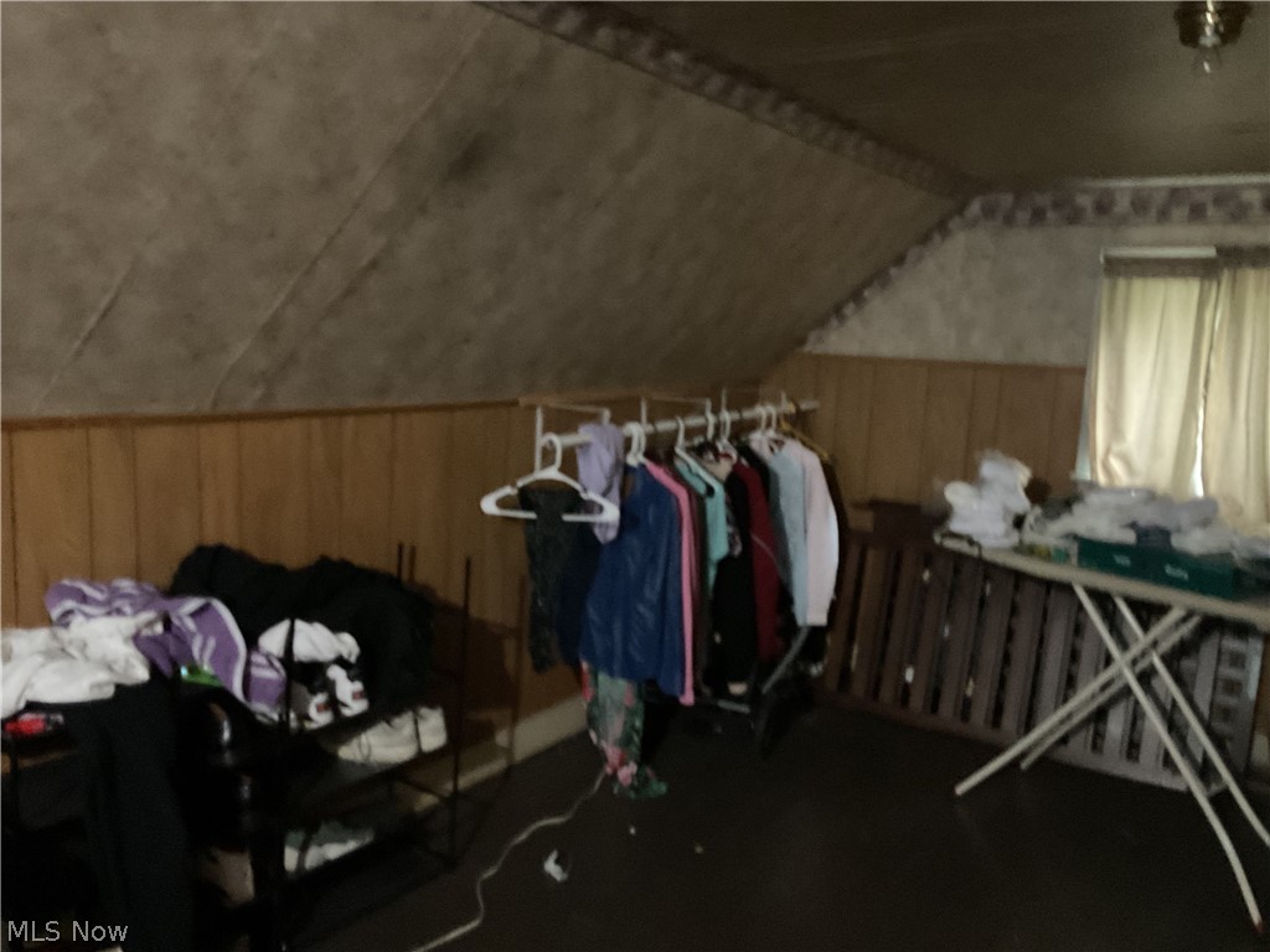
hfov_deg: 61.7
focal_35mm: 29
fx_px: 1064
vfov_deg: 48.2
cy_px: 476
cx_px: 635
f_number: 1.8
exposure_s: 1/15
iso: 800
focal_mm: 3
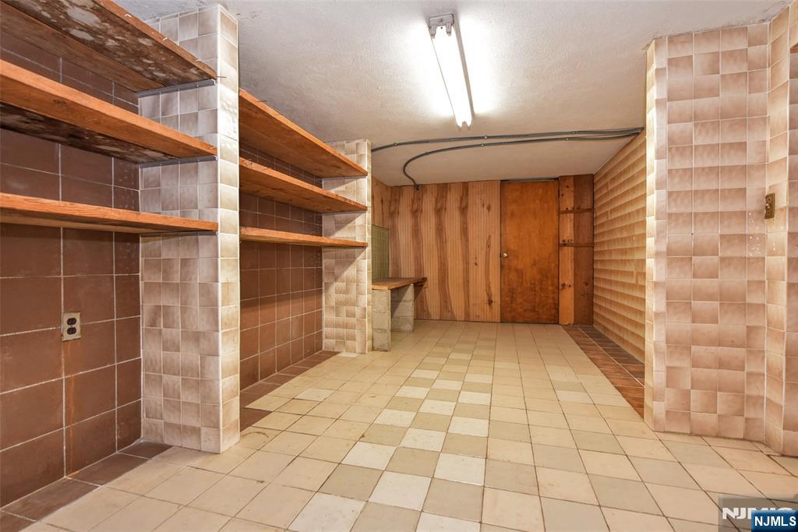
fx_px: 355
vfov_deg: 73.8
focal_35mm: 16
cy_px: 266
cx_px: 399
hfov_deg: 96.7
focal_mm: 16
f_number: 4.5
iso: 800
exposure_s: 1/80
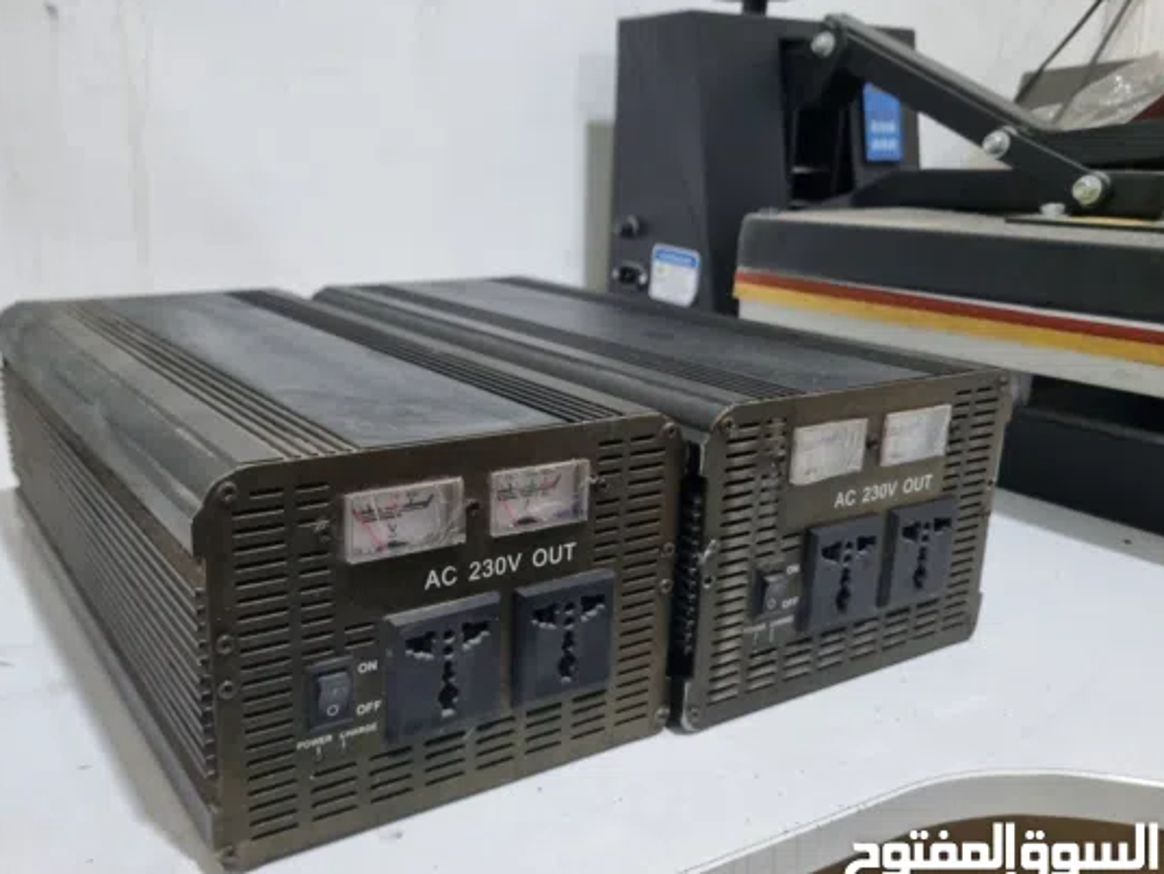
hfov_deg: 58.2
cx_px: 518
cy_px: 510
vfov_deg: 45.3
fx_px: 1043
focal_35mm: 31
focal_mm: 5.4
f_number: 1.8
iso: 250
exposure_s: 1/50
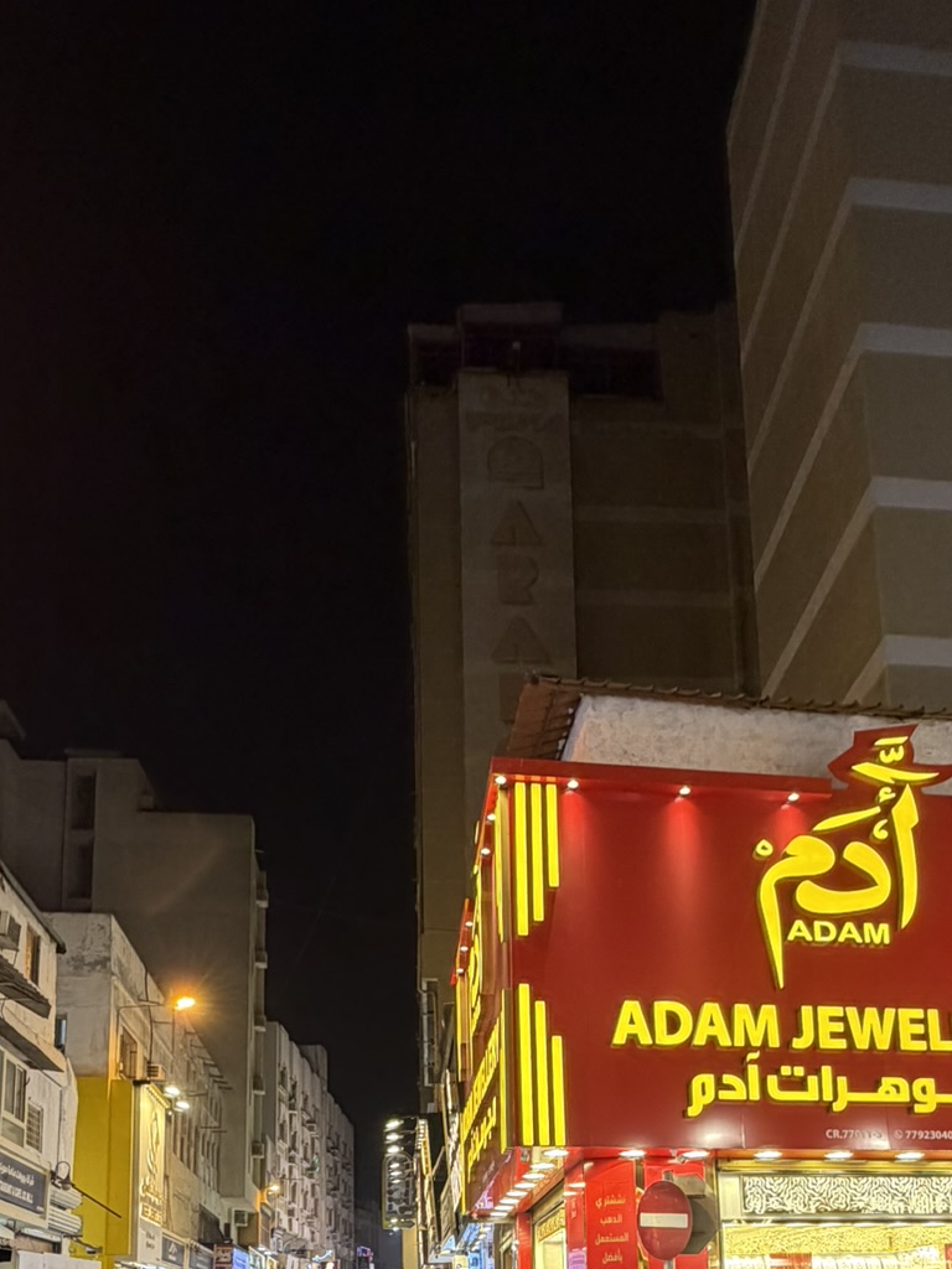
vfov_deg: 53.6
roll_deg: +1.4
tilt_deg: +7.8
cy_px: 1192
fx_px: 1027
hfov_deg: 49.7
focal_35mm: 28
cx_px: 485
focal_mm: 2.22
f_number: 2.2
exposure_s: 1/50
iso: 200
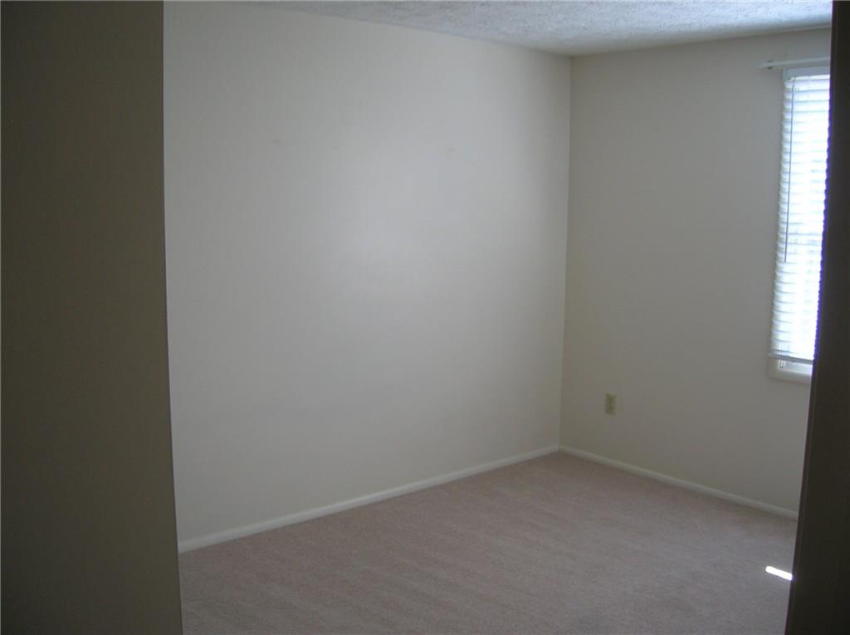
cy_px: 318
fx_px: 834
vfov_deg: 41.7
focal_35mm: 34
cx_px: 425
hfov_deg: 54.0
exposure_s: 1/37.2
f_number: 2.9
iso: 50
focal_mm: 5.7
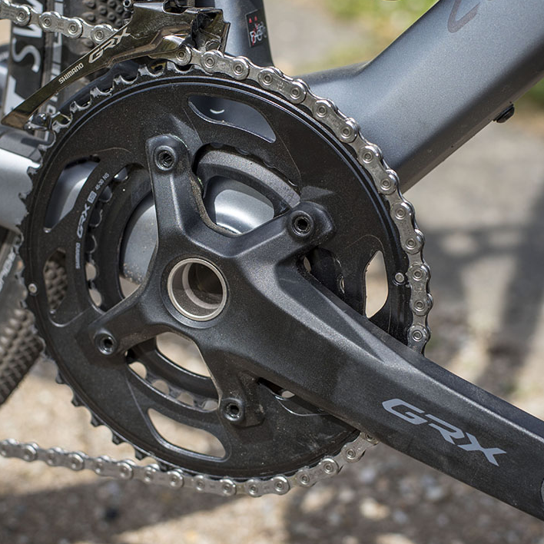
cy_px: 291
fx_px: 1280
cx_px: 254
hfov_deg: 24.0
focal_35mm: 72
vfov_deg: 24.0
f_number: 4.5
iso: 100
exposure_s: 1/500
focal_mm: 50
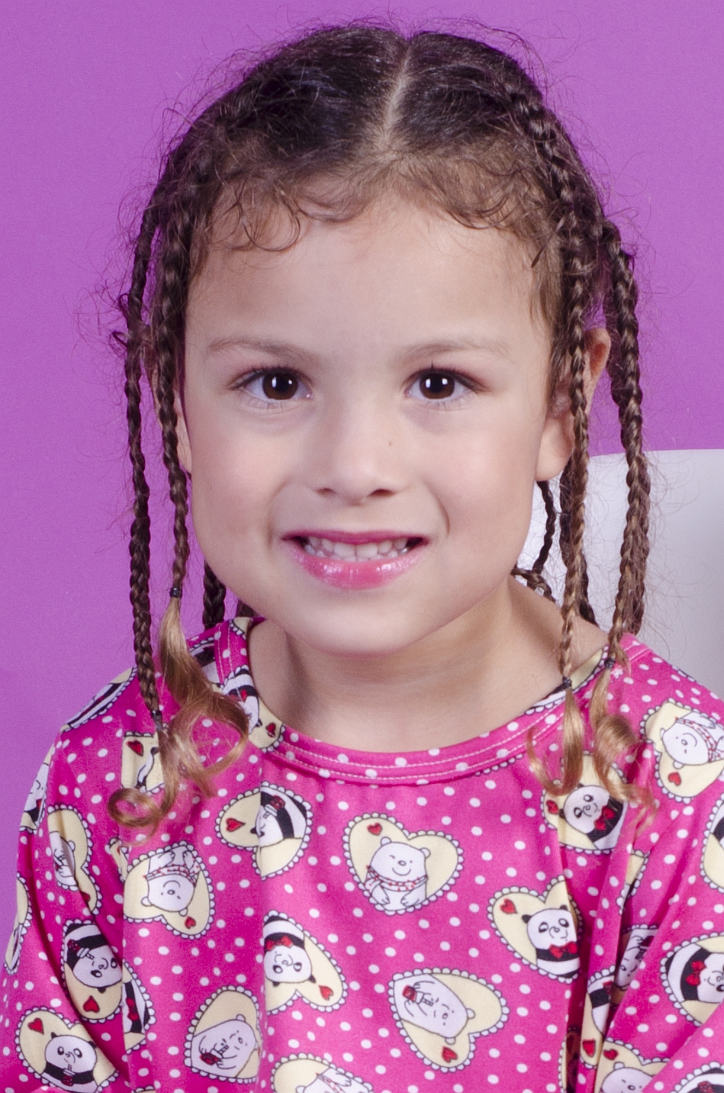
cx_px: 362
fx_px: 2272
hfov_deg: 18.1
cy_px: 546
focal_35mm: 75
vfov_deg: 27.0
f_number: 7.1
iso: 100
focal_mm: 50
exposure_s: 1/125
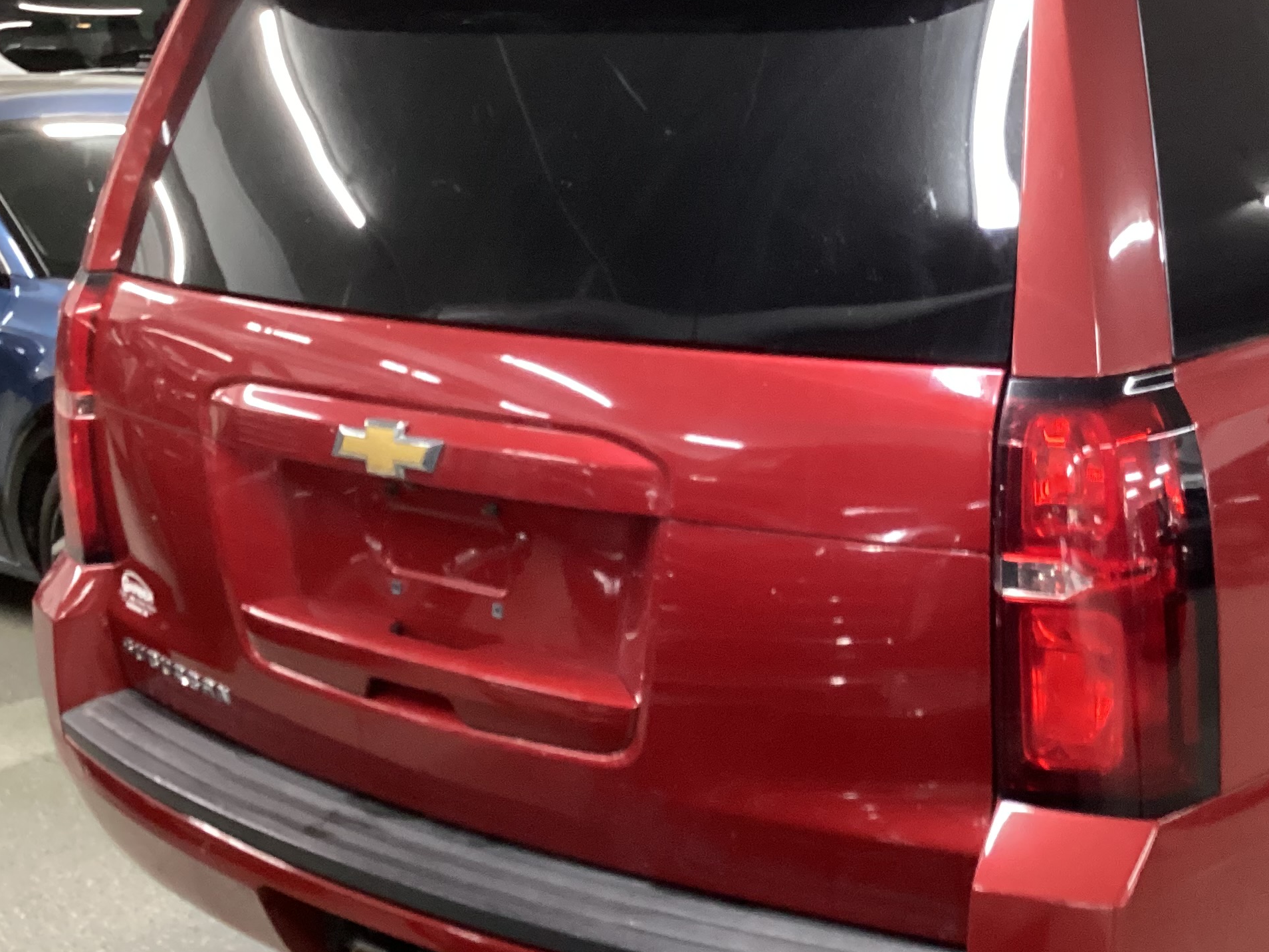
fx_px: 1943
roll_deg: +0.7
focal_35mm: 53
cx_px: 955
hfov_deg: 35.4
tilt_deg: -15.0
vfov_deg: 27.5
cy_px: 445
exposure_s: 1/25
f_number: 2.4
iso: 320
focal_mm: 3.3
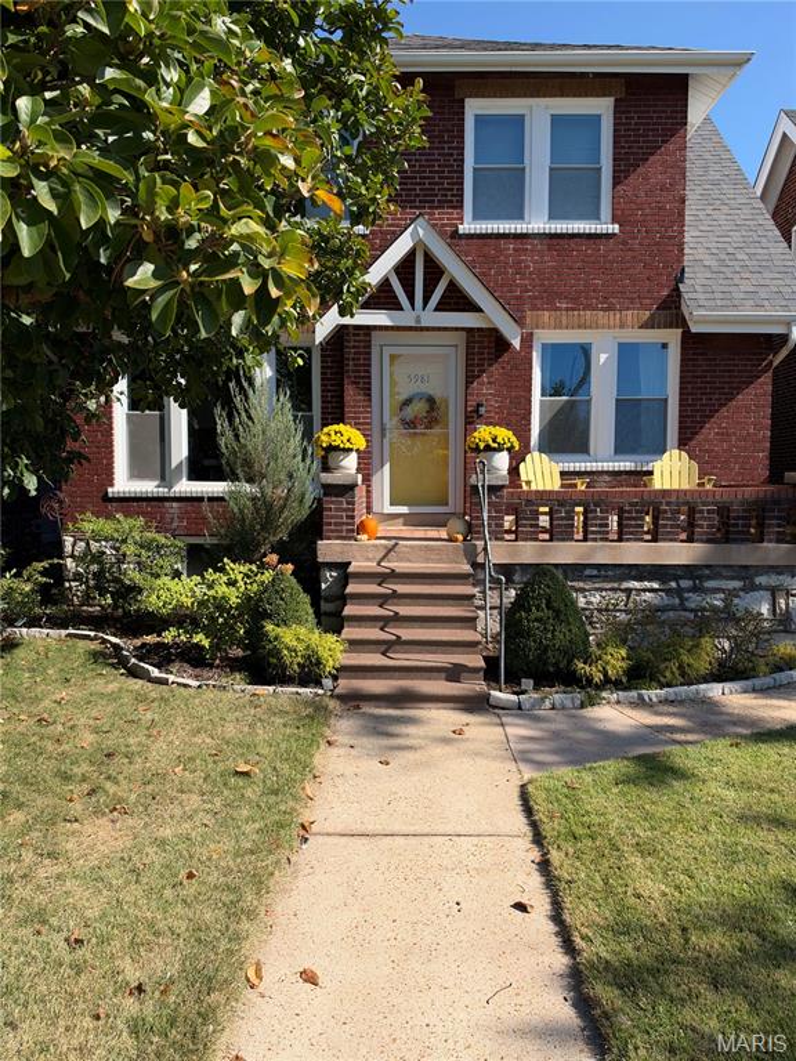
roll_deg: -0.8
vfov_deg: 71.6
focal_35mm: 24
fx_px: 736
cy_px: 530
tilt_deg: -1.5
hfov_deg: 56.8
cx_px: 398
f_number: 1.8
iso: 64
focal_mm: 6.93
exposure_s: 1/2667
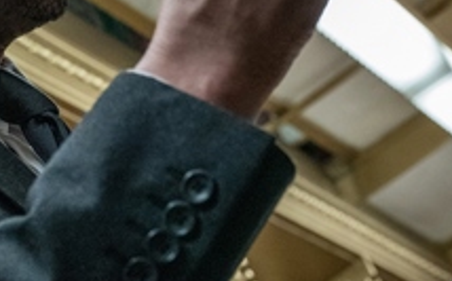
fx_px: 1562
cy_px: 198
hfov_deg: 16.4
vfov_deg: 10.3
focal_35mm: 127
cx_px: 351
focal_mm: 38
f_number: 4.5
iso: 4000
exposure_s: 1/200
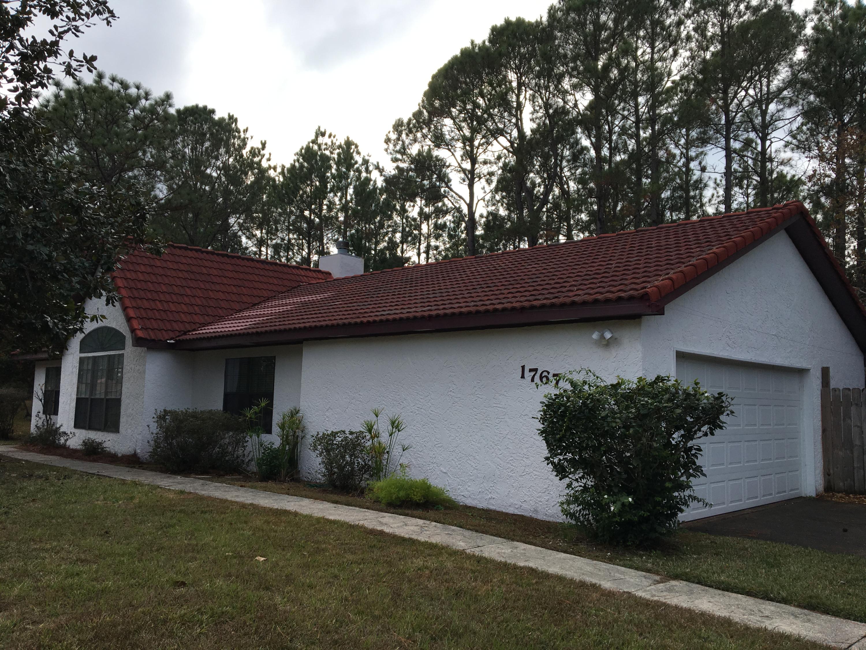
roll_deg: -1.2
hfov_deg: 61.7
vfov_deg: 48.2
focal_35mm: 29
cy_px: 325
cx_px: 433
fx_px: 726
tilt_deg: +6.6
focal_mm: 4.15
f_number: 2.2
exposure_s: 1/1012
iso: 25
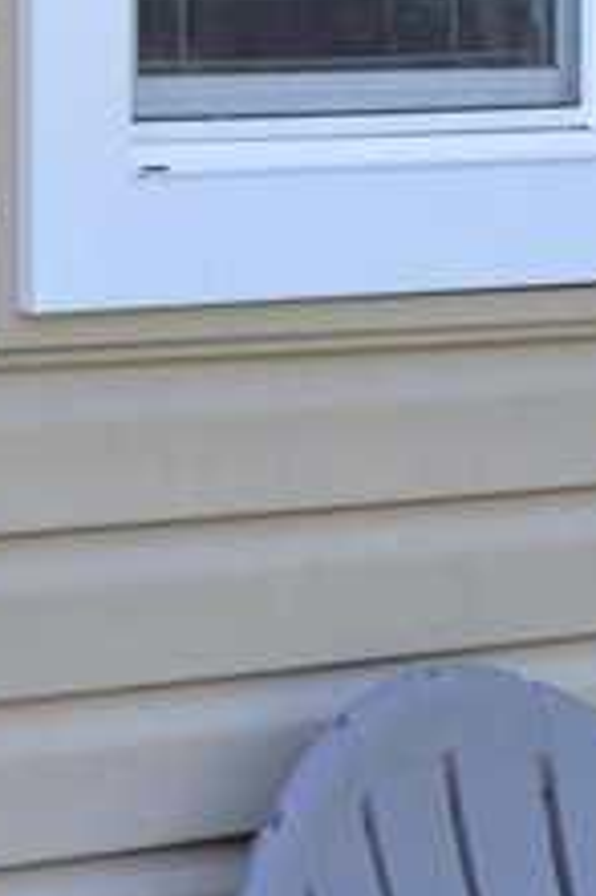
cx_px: 2084
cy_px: -59
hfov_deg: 4.6
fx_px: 6914
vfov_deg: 7.4
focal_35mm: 278
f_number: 5.6
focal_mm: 32
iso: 125
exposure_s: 1/125
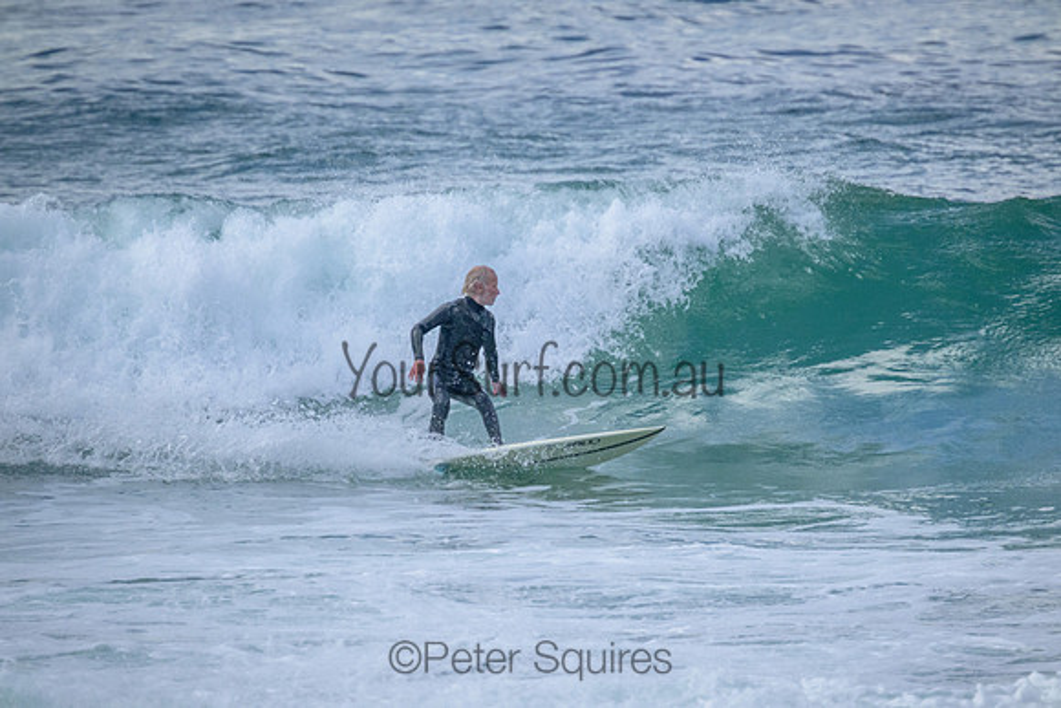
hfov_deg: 2.6
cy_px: 354
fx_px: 23582
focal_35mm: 800
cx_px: 530
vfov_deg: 1.7
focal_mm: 800
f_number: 11
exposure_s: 1/1000
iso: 3600
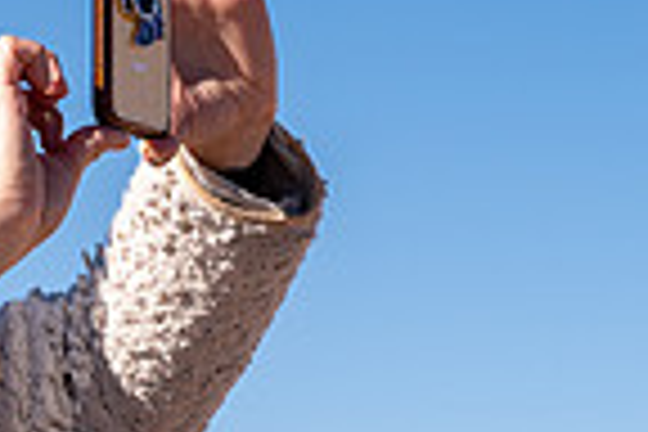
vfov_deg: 5.7
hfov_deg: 8.5
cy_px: -81
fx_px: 4338
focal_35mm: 241
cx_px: -40
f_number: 8
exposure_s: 1/800
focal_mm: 60
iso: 200
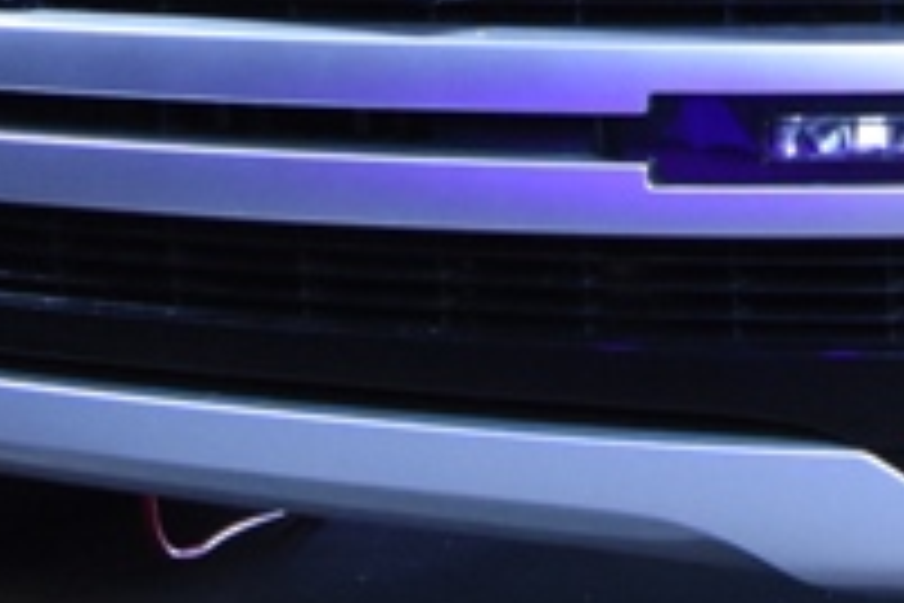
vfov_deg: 7.8
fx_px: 4218
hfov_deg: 12.0
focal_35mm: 168
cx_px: 980
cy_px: -560
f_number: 5.6
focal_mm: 22
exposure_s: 1/80
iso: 2000
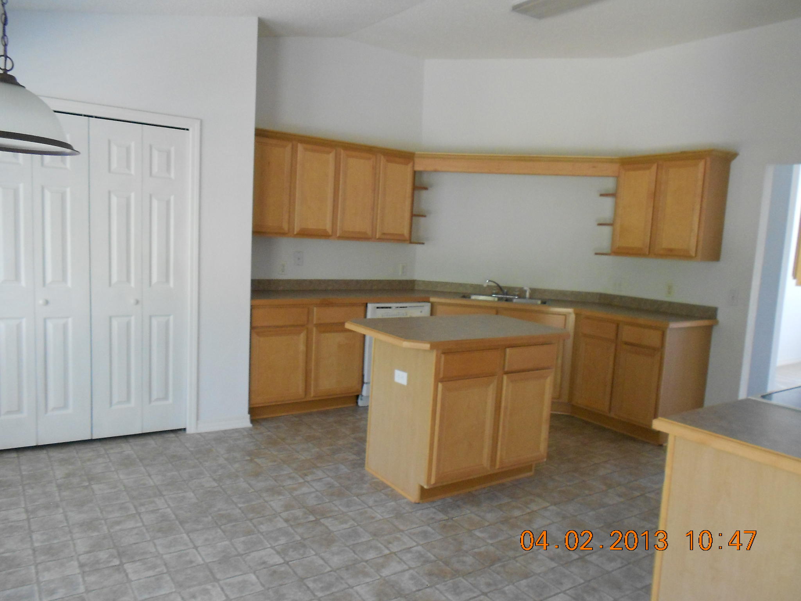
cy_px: 300
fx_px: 602
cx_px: 400
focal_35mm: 26
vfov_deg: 53.1
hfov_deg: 67.3
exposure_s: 1/30
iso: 320
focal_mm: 4.6
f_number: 3.2
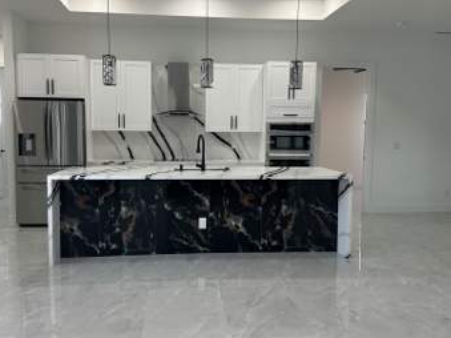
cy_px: 174
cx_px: 221
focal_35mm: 34
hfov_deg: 54.0
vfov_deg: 41.8
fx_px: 443
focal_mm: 6.86
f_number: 1.78
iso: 100
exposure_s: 1/120
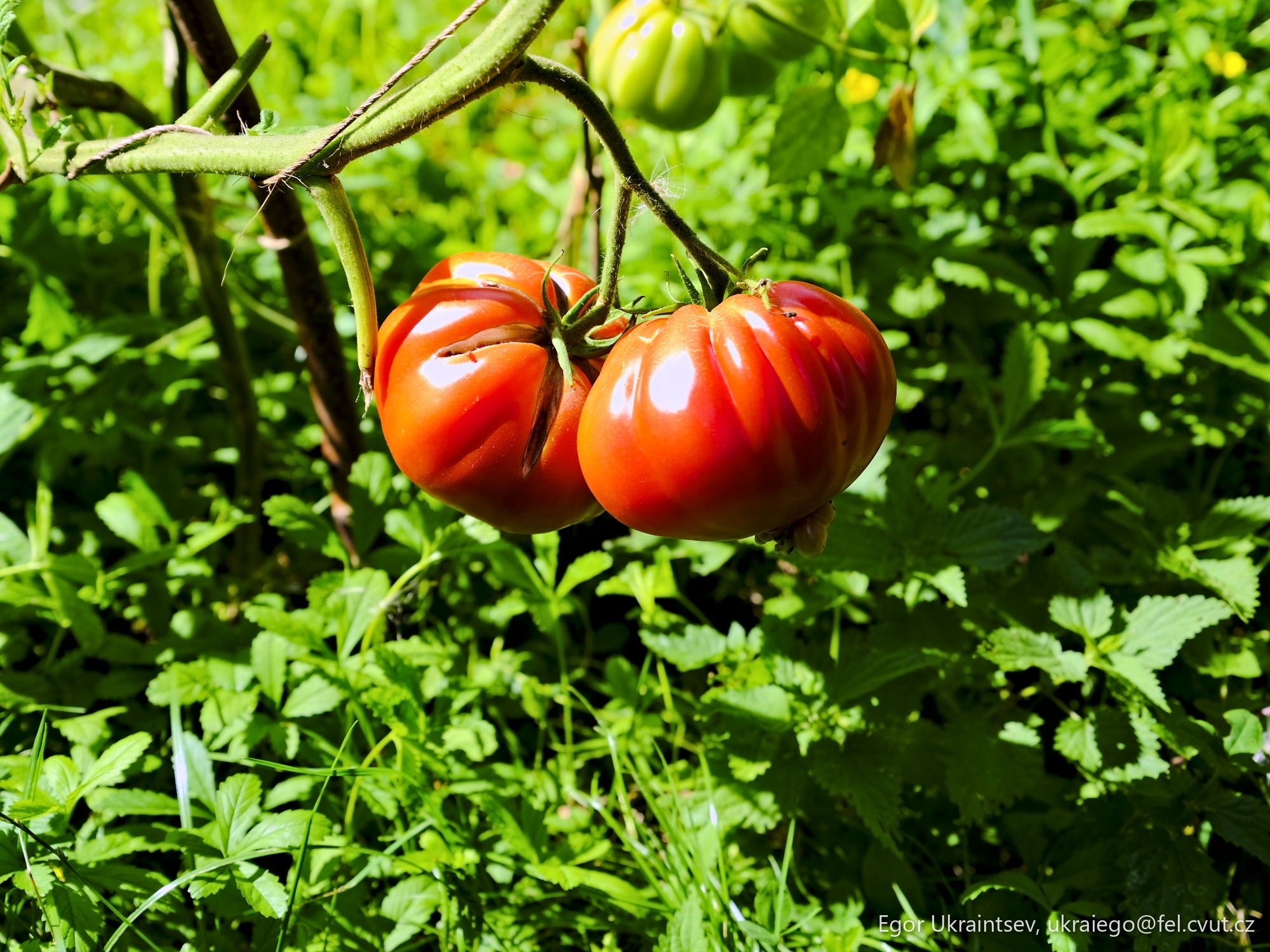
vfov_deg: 26.6
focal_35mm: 55
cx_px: 635
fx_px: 2018
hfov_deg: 34.9
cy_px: 476
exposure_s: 1/85
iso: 100
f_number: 8
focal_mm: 70
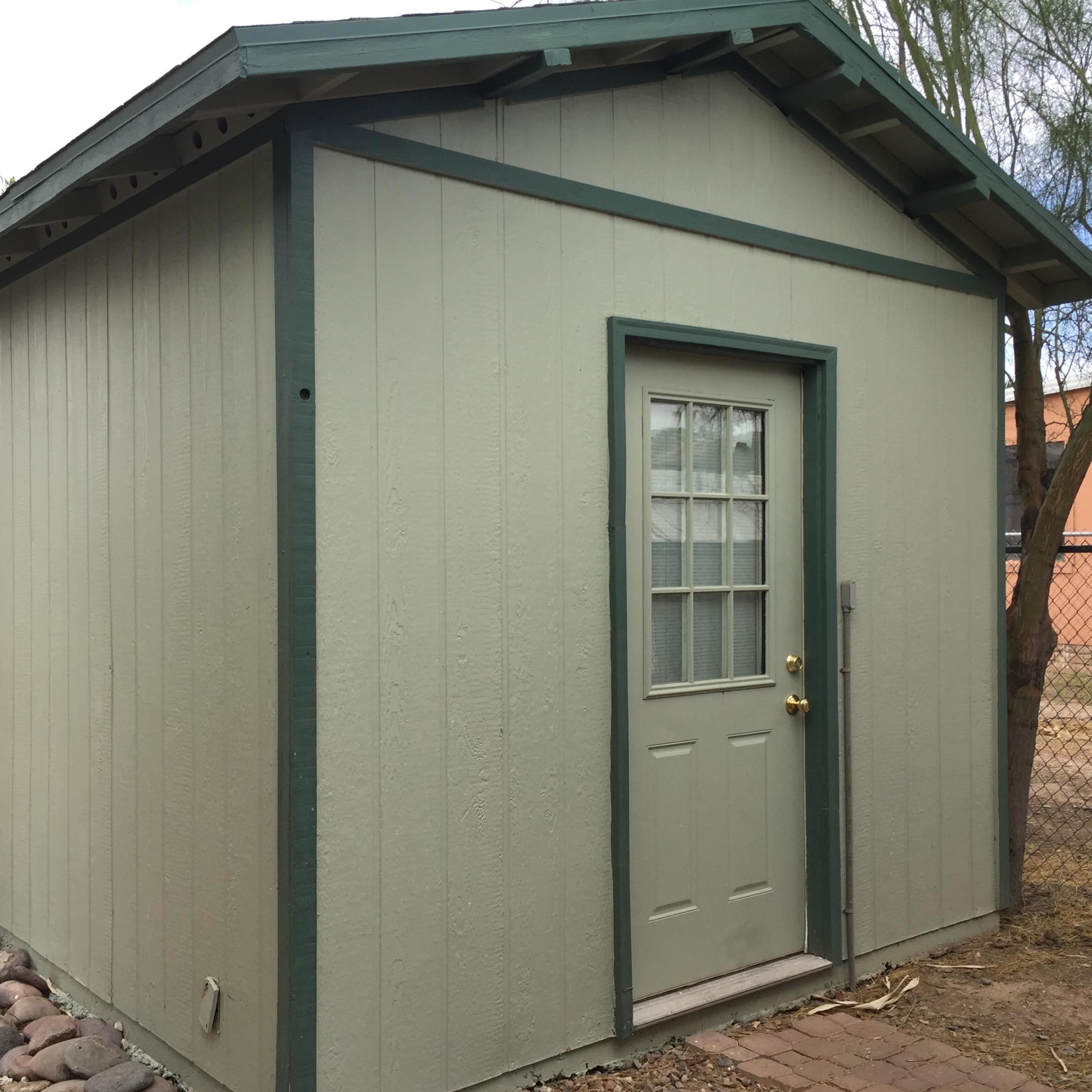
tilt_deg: +0.7
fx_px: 1249
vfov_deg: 47.2
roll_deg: -1.5
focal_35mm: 35
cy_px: 552
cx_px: 569
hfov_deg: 47.2
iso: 32
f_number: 2.2
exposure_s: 1/659
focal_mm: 4.15
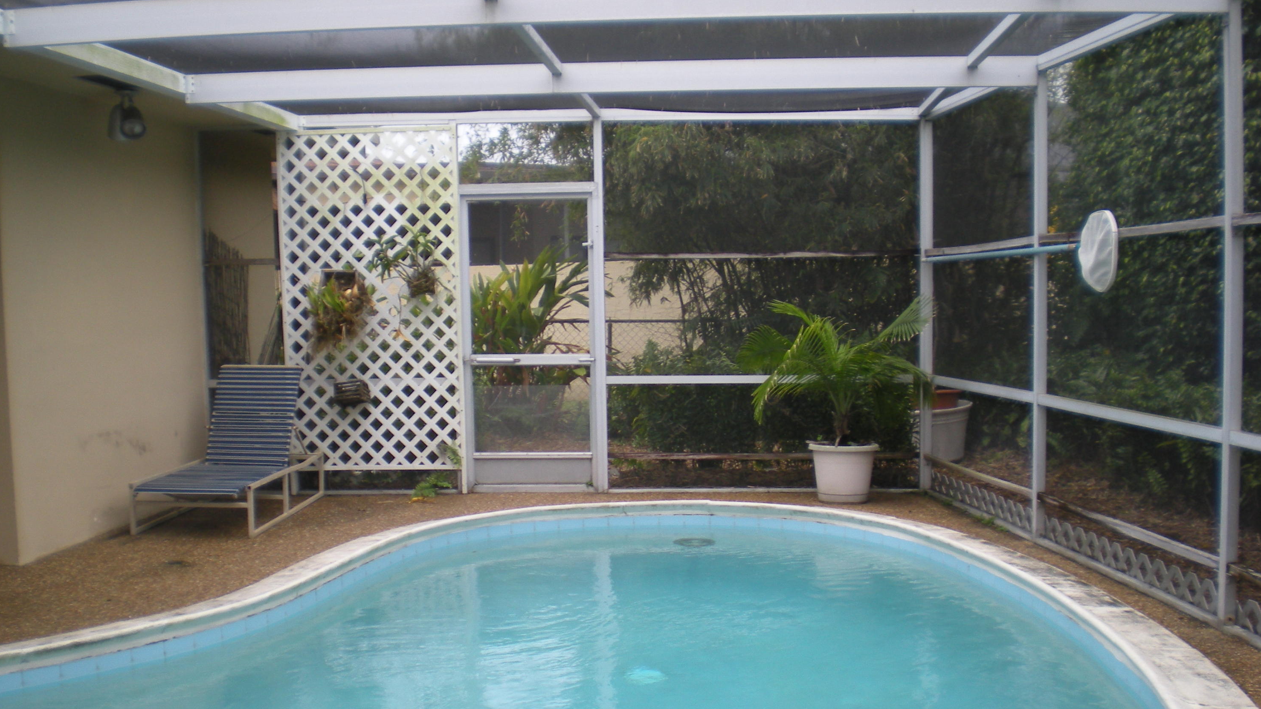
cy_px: 431
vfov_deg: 28.3
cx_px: 628
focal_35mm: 42
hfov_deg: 48.4
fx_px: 1404
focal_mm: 6.3
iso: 64
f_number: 3.1
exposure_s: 1/116
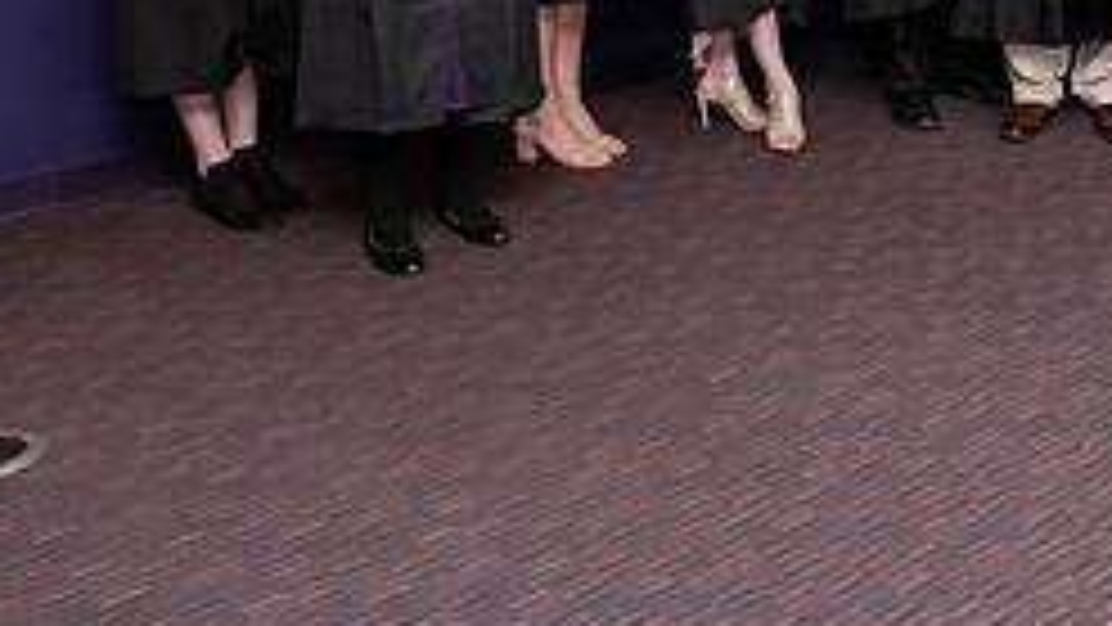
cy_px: -146
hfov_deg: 32.5
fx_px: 1740
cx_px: 1117
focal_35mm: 59
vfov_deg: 19.1
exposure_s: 1/200
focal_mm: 24
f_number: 5.6
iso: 2000
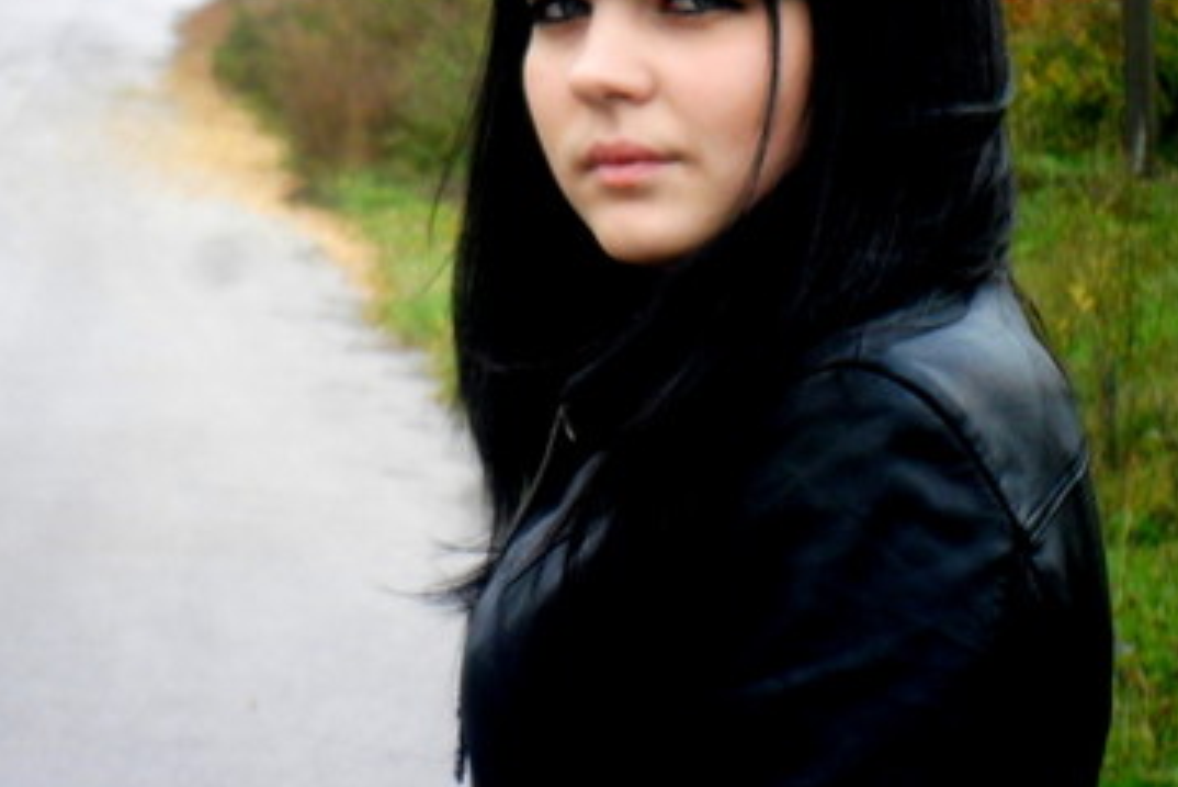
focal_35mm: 196
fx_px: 6416
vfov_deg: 7.0
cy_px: 173
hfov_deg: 10.5
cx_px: 448
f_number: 5.9
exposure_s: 1/180
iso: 160
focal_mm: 24.5
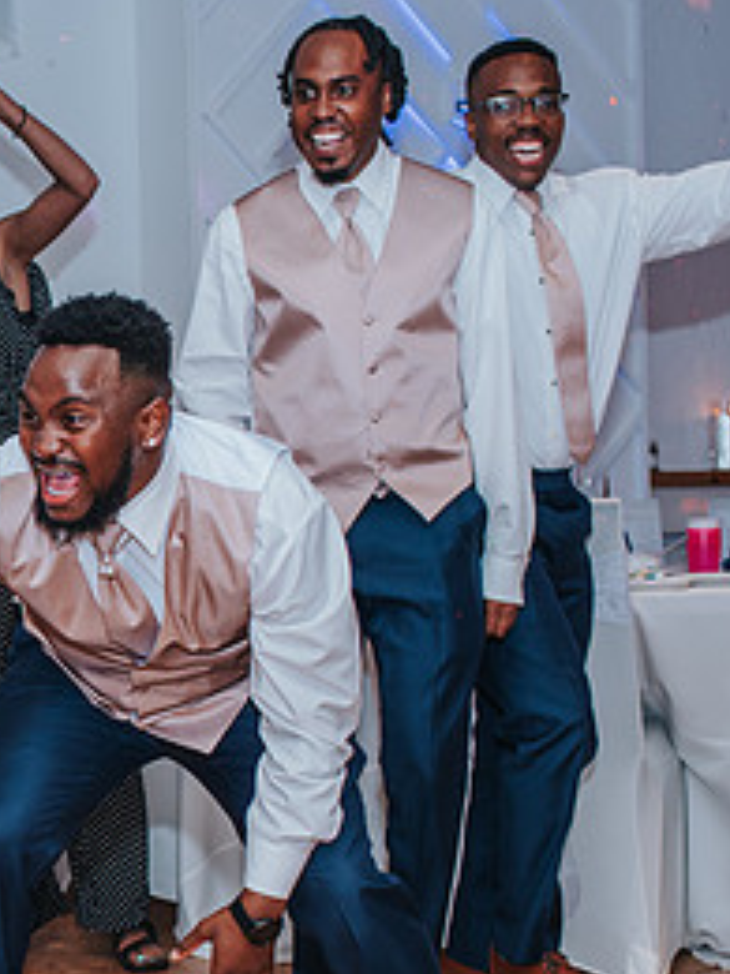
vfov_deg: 23.4
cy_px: 709
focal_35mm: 83
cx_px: -257
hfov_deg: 16.6
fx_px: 2334
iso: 640
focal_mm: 35
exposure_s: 1/200
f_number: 3.5
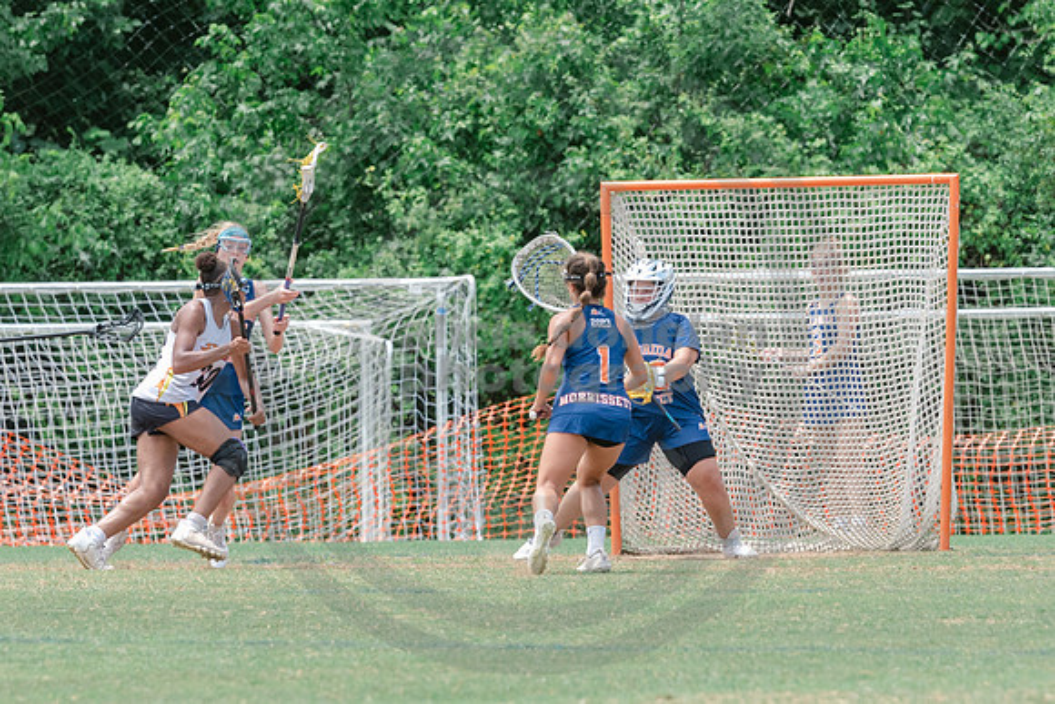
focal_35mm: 495
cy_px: 437
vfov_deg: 2.8
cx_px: 552
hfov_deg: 4.2
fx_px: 14518
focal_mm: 200
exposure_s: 1/1600
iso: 400
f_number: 5
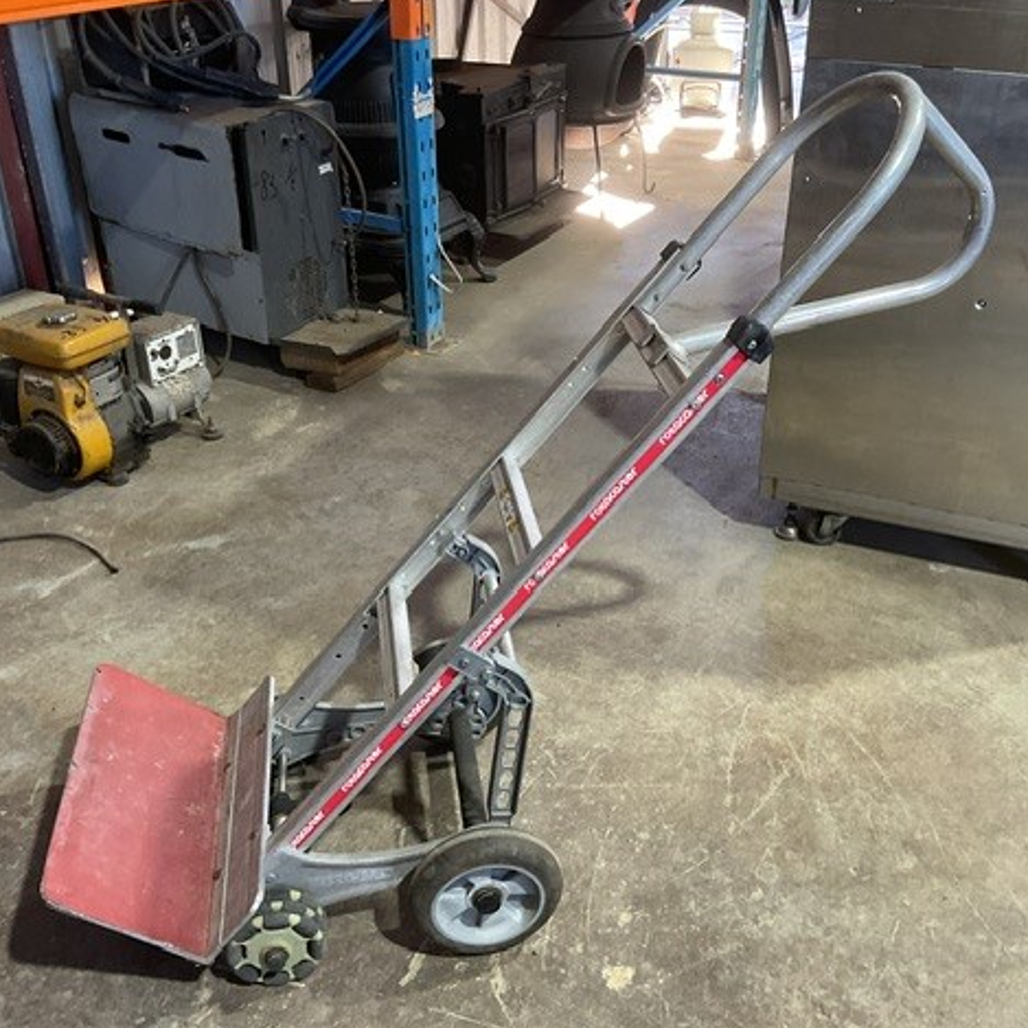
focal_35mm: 35
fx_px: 1176
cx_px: 579
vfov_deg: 47.2
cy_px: 504
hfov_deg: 47.1
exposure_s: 1/50
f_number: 1.8
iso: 125
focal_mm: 3
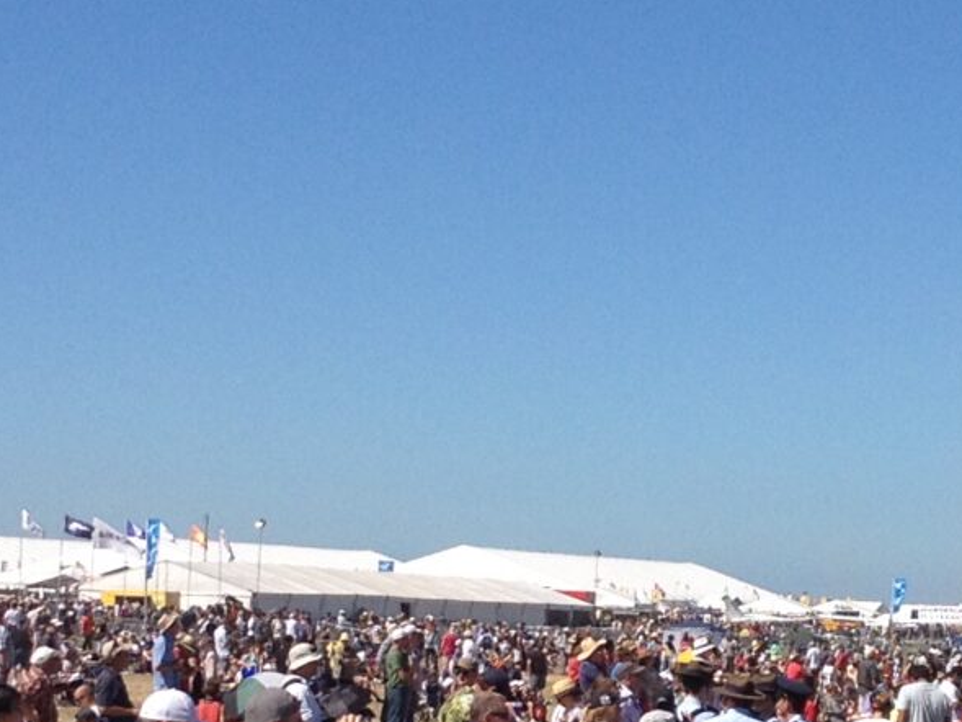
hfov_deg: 12.9
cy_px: 642
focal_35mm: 152
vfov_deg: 9.7
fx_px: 4225
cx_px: 800
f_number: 2.4
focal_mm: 4.28
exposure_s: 1/2304
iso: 50
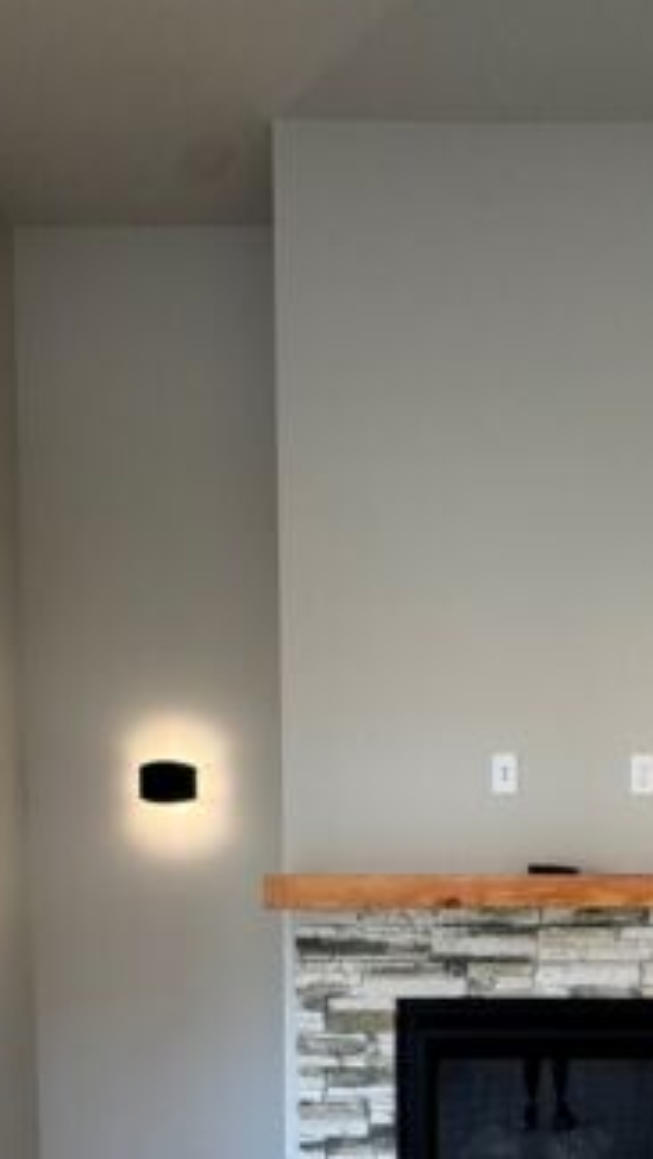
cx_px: 557
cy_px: 911
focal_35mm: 25
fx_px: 769
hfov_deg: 43.0
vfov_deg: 67.7
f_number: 2.2
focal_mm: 2.22
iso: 160
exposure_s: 1/120
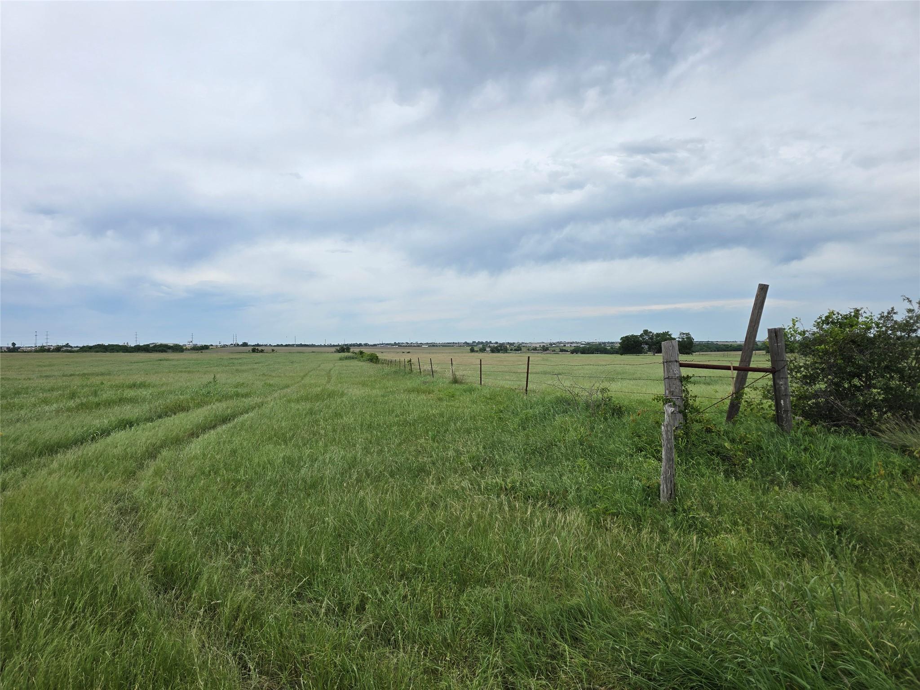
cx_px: 460
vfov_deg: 58.9
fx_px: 611
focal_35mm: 23
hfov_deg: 73.9
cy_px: 345
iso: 12
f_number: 1.7
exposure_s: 1/1129
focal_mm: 6.3
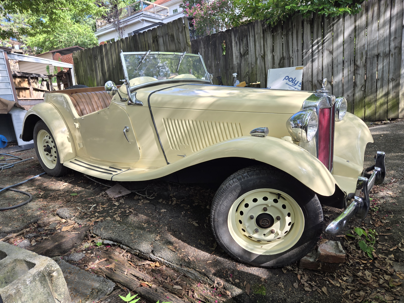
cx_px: 199
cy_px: 156
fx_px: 280
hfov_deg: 71.6
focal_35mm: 24
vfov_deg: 56.8
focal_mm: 5.4
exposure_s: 1/251
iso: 25
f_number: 1.8
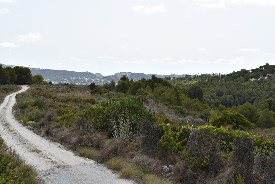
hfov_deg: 49.6
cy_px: 92
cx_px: 138
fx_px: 298
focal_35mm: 39
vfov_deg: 34.2
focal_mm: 26
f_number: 10
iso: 100
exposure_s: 1/200
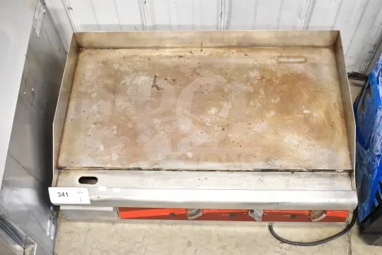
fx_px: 446
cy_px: 128
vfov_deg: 31.9
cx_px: 191
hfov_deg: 46.4
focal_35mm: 42
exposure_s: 1/80
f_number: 4.5
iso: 6400
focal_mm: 28
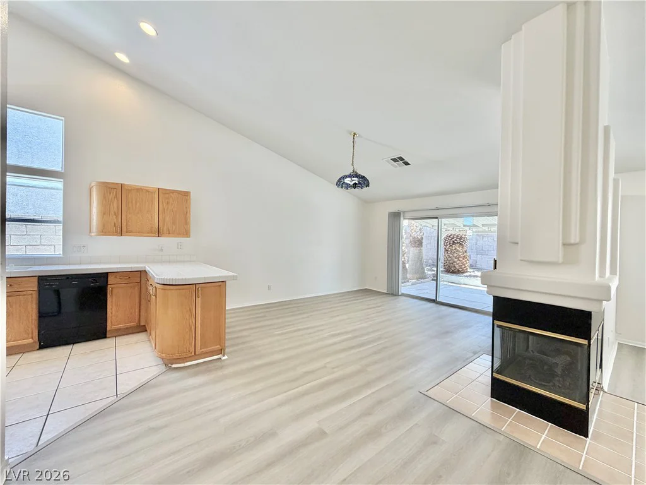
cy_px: 242
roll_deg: -0.6
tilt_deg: -1.7
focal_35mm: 14
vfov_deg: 85.7
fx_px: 261
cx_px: 323
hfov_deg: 102.1
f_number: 2.2
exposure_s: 1/120
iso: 125
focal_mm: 2.22
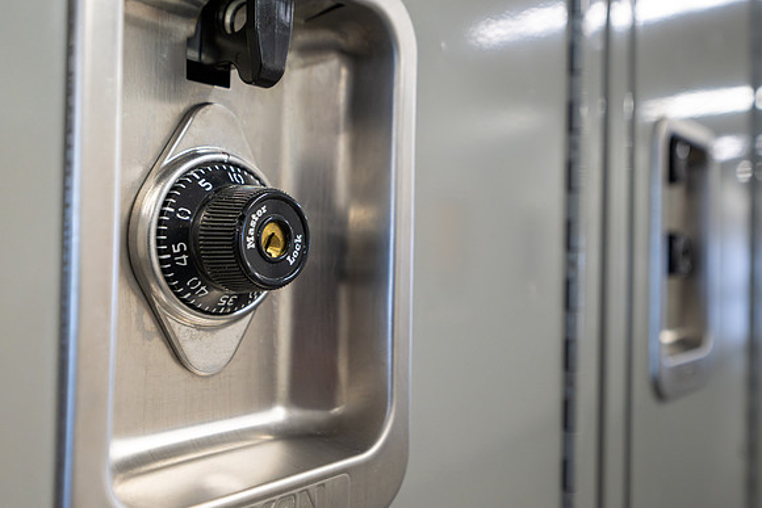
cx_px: 413
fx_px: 707
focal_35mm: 33
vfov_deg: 39.5
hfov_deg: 56.5
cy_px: 247
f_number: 5.6
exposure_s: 1/25
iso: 2000
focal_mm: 30
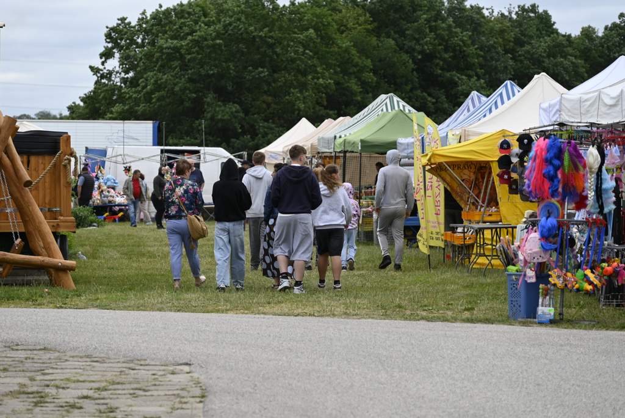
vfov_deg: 8.3
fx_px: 2866
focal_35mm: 165
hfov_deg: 12.4
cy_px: 209
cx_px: 312
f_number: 6.3
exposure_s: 1/400
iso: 250
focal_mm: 165
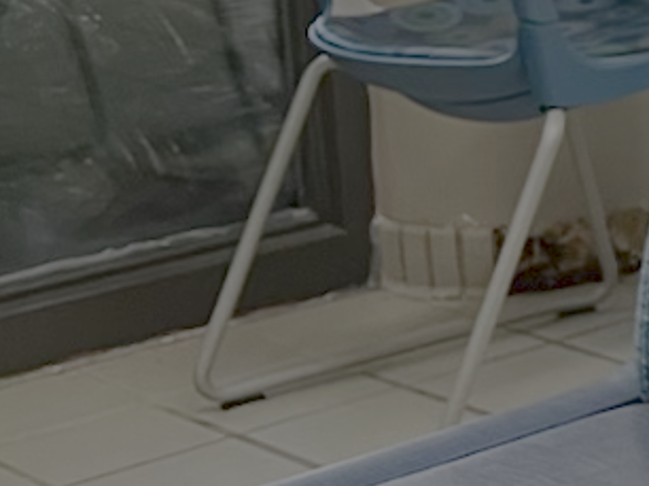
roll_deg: +1.0
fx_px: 2548
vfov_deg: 10.7
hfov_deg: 11.5
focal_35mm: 136
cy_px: -68
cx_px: 1650
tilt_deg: -8.8
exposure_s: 1/60
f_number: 1.6
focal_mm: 5.1
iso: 100
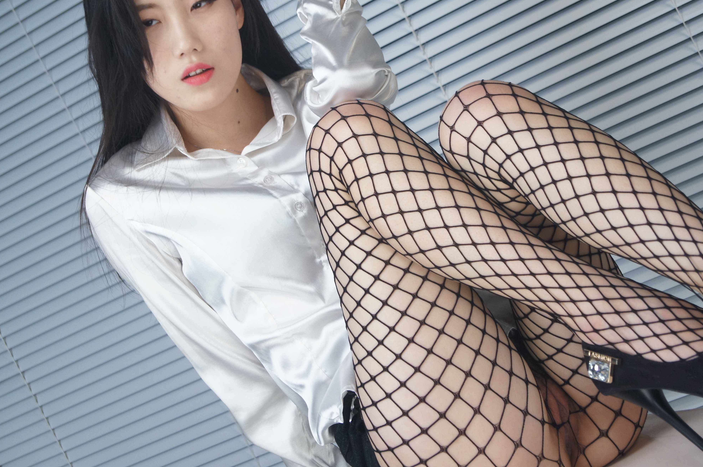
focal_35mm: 93
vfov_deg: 14.7
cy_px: 178
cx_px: 378
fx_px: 1814
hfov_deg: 21.9
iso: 800
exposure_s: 1/160
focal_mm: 50
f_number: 5.6
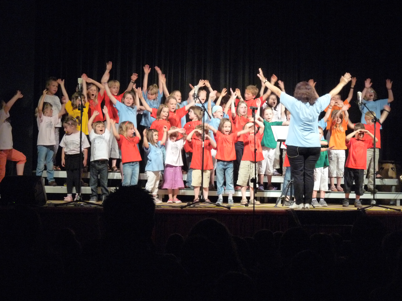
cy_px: 150
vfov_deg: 16.2
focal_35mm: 91
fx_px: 1057
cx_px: 201
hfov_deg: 21.5
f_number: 3.4
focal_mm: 16.1
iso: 800
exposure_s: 1/50
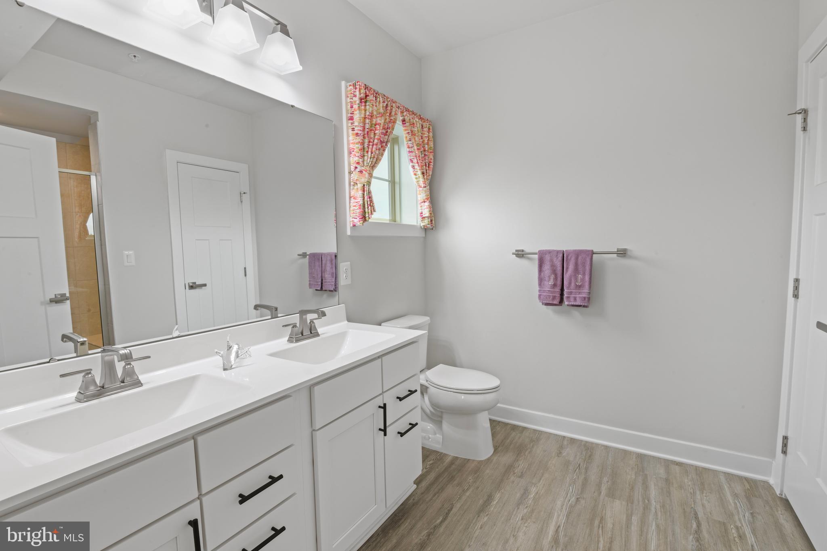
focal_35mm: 16
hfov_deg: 96.7
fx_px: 367
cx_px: 414
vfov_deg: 73.7
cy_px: 276
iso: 100
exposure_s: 1.3
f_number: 16
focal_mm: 16
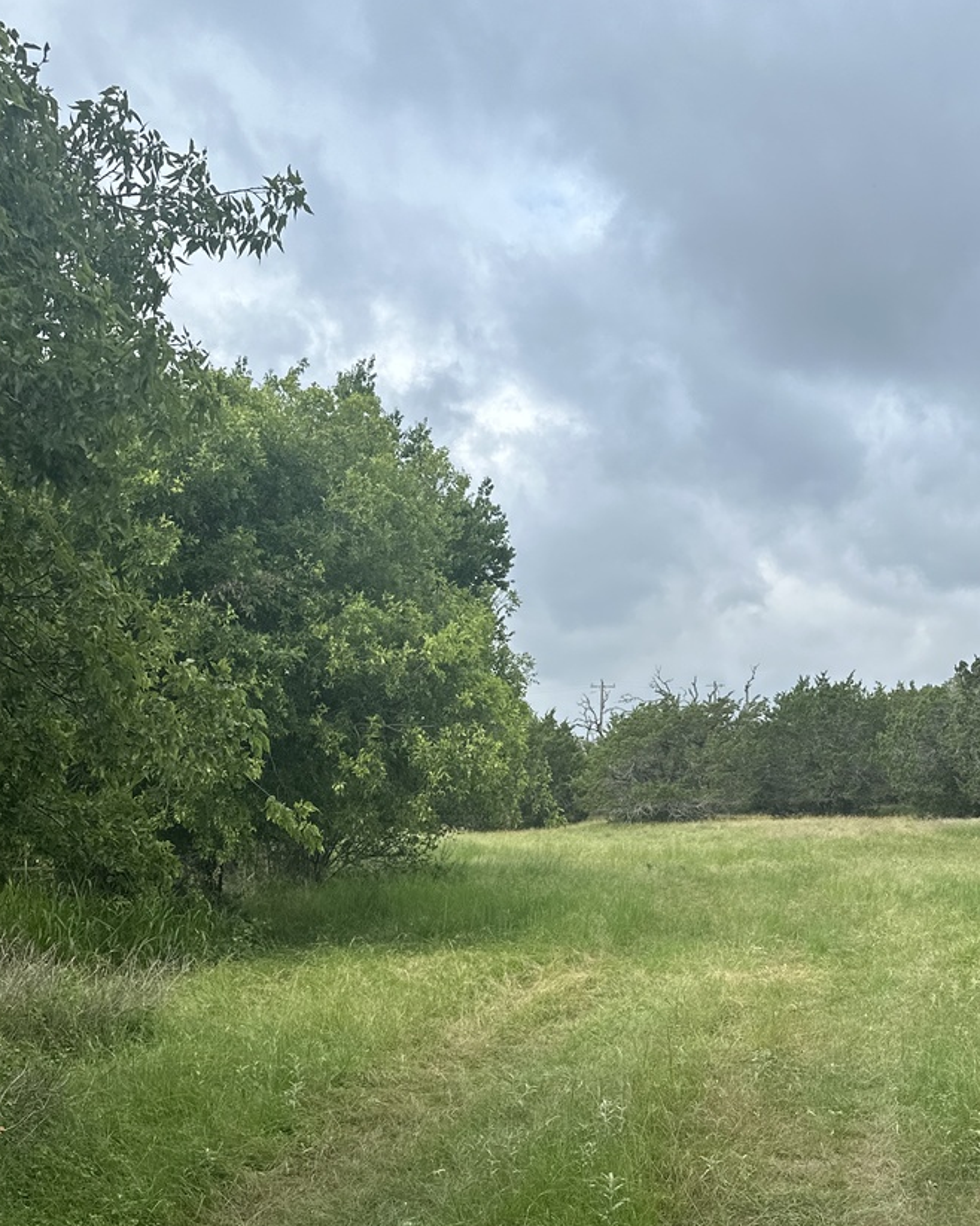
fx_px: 1487
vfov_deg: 44.5
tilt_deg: +2.4
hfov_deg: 36.2
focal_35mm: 41
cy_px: 748
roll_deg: -1.4
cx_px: 642
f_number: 1.78
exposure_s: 1/2469
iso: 80
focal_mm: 6.86
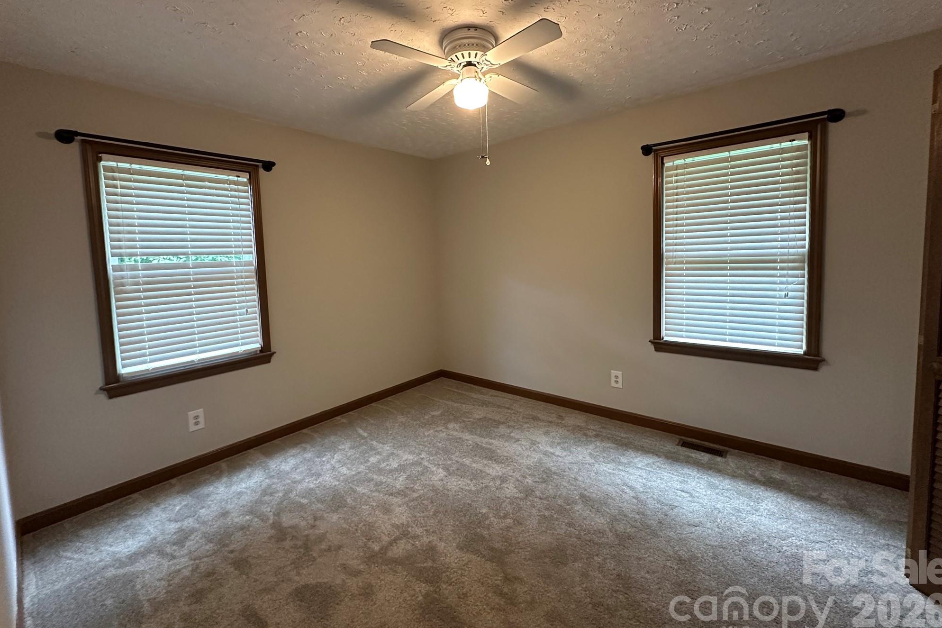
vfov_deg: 77.1
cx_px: 469
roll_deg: +1.9
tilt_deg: -3.4
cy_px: 280
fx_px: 392
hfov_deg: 100.4
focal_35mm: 15
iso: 500
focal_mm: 2.22
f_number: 2.2
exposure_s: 1/60
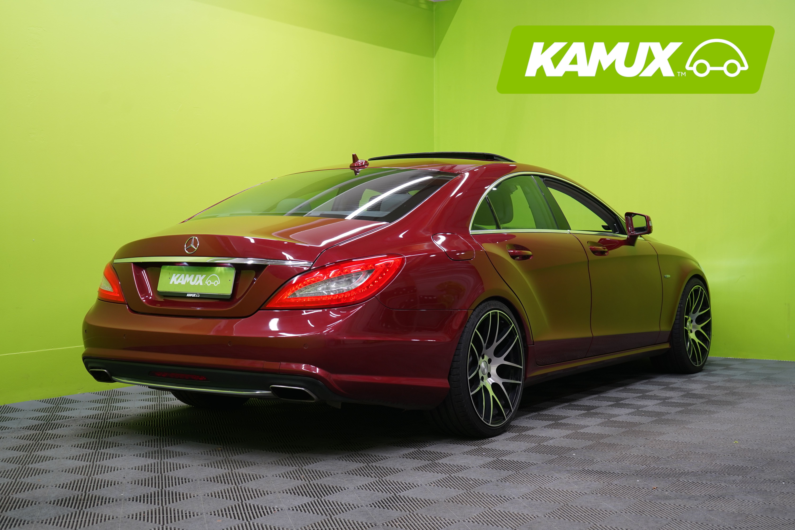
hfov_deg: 39.6
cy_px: 265
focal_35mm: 50
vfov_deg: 27.0
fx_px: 1104
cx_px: 398
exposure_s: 1/30
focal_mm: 50
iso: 400
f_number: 5
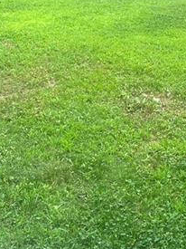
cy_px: 63
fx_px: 480
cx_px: 146
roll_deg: -2.0
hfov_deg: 21.7
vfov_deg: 28.6
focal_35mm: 67
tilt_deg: -15.8
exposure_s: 1/121
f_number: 1.78
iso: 125
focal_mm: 6.86
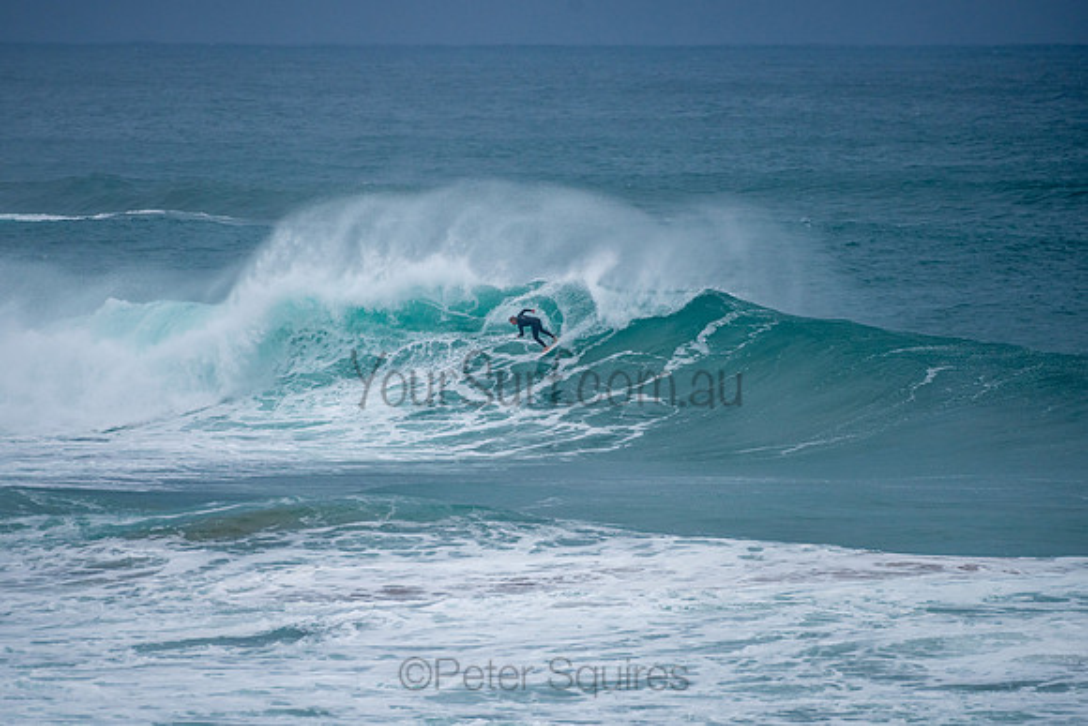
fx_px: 18536
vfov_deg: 2.2
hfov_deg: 3.4
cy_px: 336
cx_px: 522
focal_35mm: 613
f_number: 5.6
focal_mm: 500
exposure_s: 1/1250
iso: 280
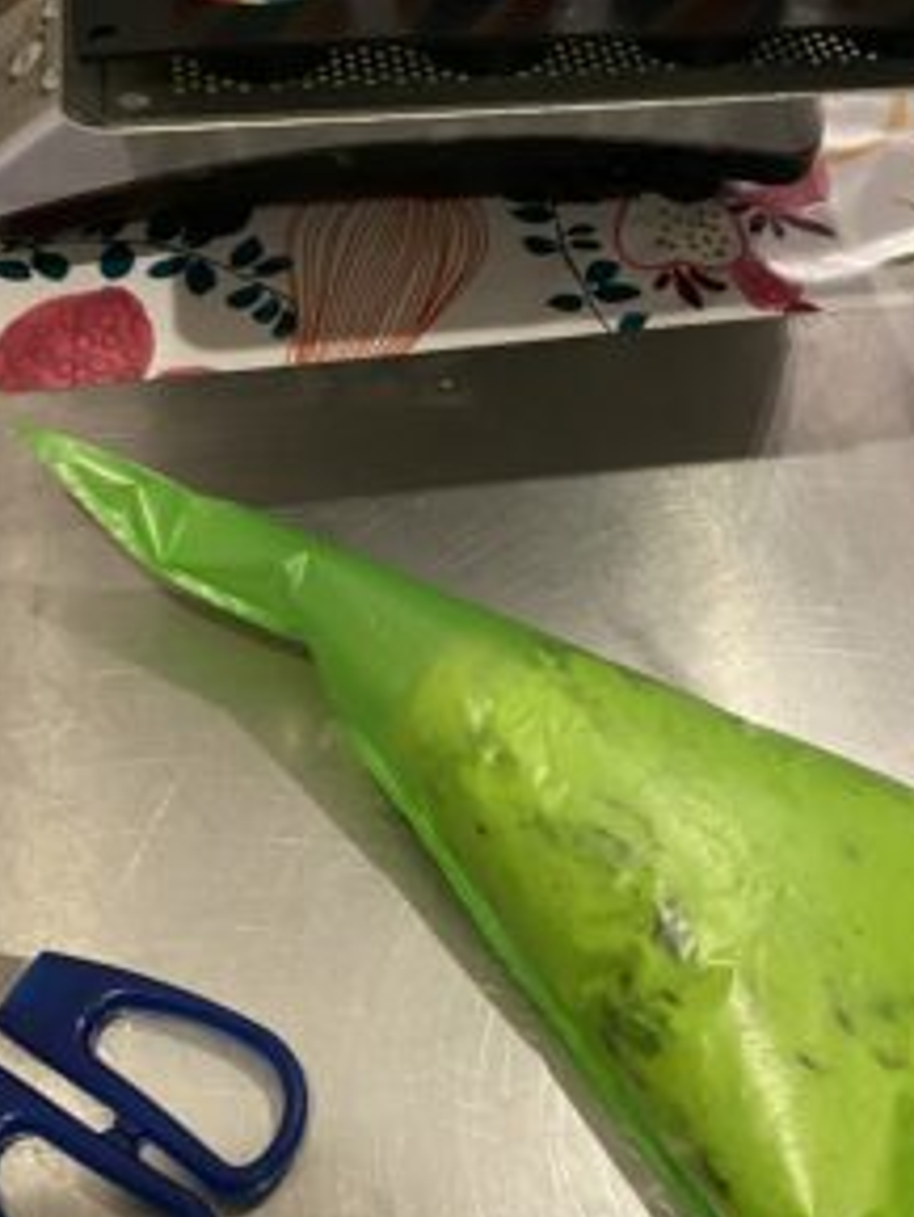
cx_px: 486
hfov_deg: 32.2
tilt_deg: -47.3
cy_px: 438
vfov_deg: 41.7
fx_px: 1583
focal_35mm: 45
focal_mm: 4.25
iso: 400
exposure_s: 1/33
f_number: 1.8
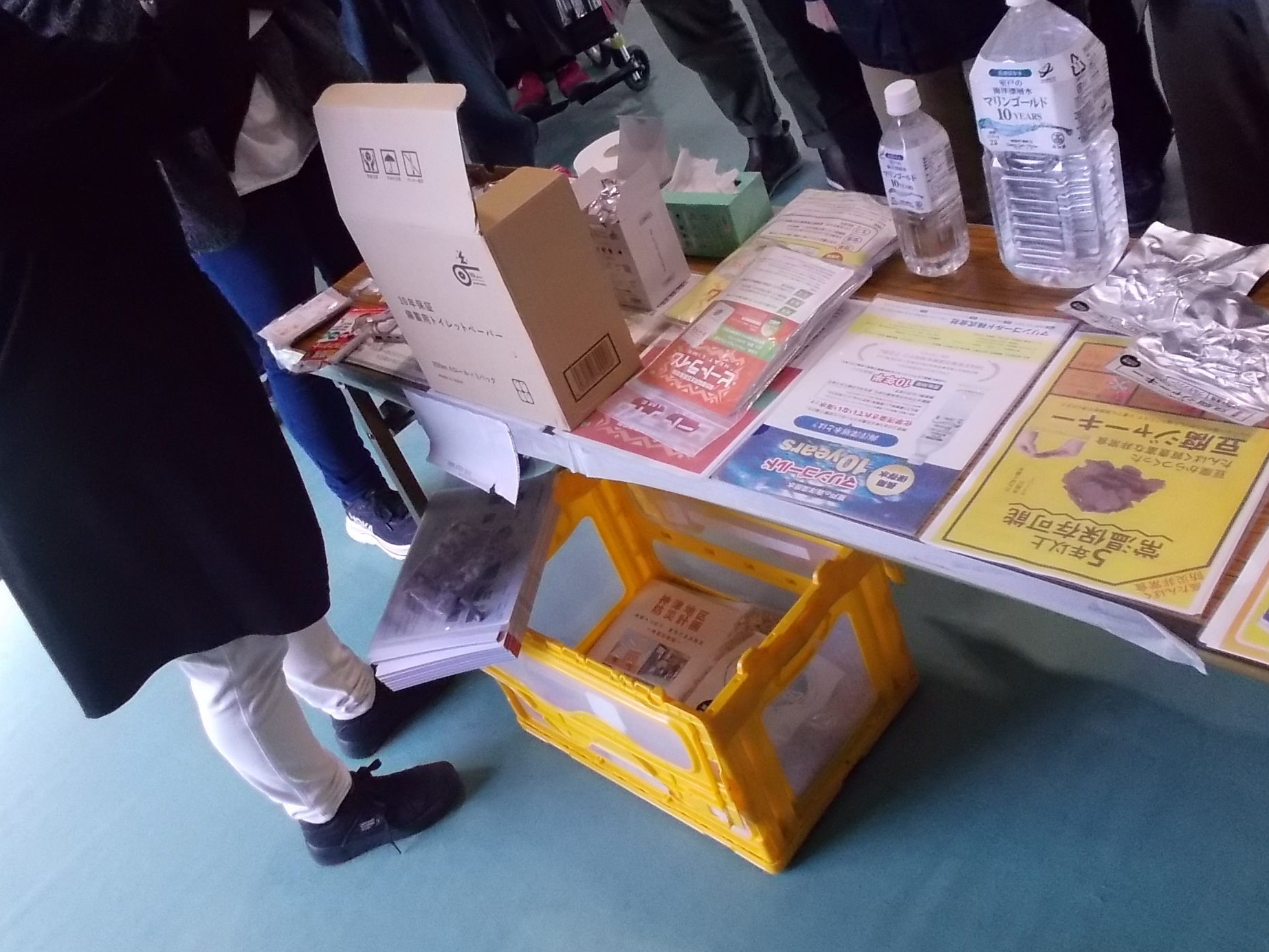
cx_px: 602
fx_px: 1173
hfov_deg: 56.8
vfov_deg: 44.1
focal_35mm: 32
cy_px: 433
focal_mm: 4.6
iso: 400
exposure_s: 1/125
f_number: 3.2
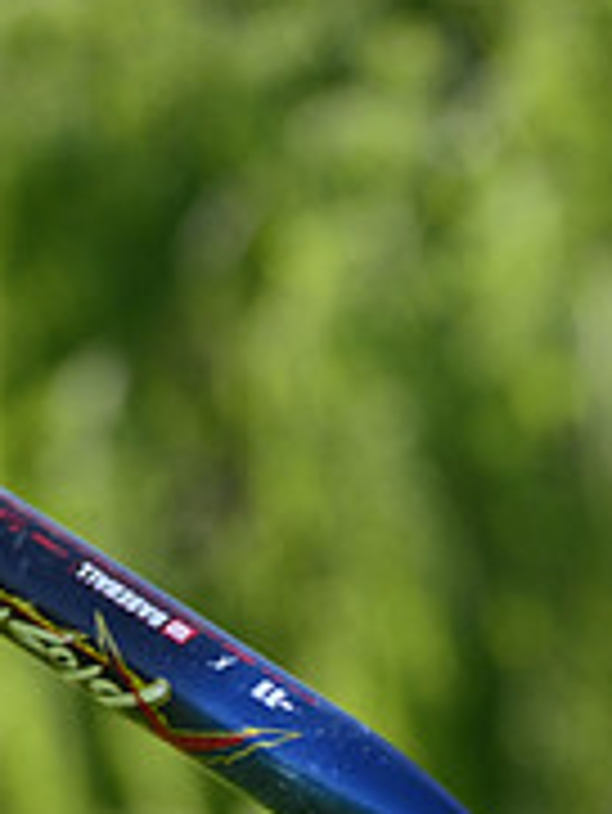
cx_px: 754
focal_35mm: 553
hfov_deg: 2.7
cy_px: 1205
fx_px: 13020
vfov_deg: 3.6
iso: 200
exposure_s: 1/640
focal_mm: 180
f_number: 5.6
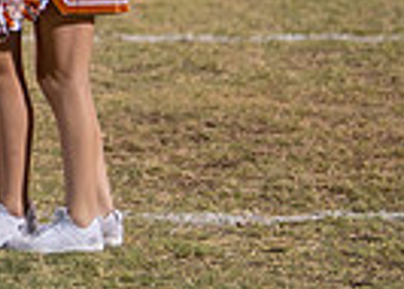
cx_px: -363
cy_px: -178
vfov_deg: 5.3
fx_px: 3109
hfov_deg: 7.2
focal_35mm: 271
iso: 2000
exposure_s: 1/1000
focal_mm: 50
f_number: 1.2
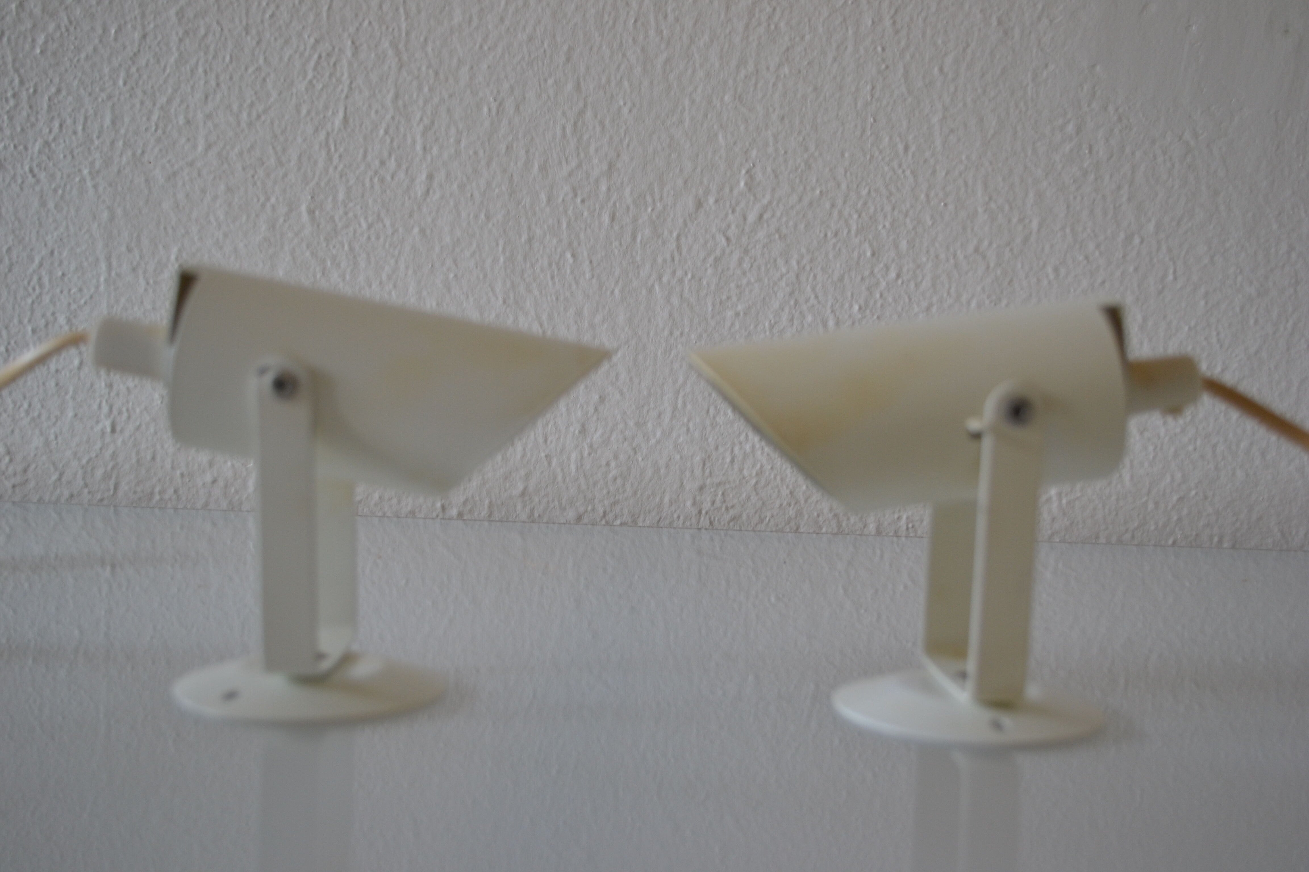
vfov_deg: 34.2
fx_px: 1418
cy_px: 436
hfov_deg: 49.6
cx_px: 654
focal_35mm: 39
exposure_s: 1/50
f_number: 4.2
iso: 400
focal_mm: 26
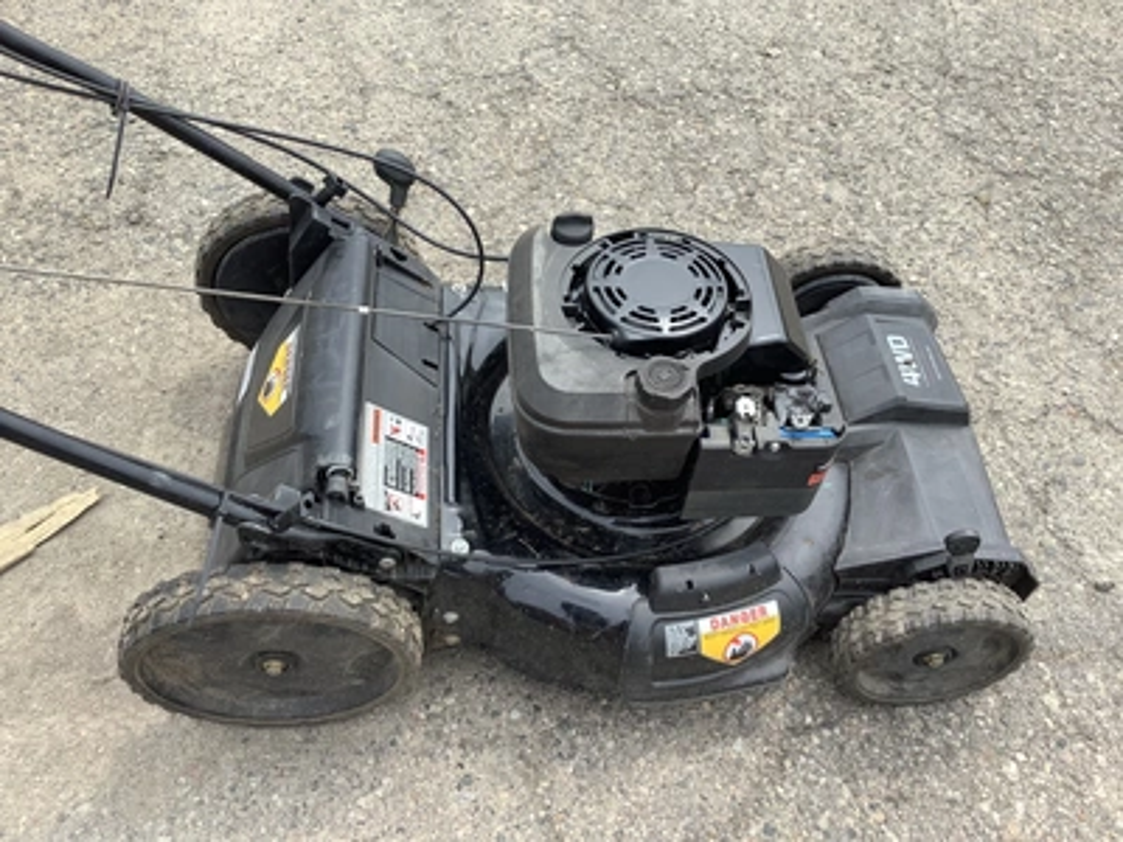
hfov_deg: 58.4
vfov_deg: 45.4
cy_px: 421
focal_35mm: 31
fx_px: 1006
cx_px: 562
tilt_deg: -55.2
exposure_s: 1/529
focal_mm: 3.3
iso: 25
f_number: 2.4
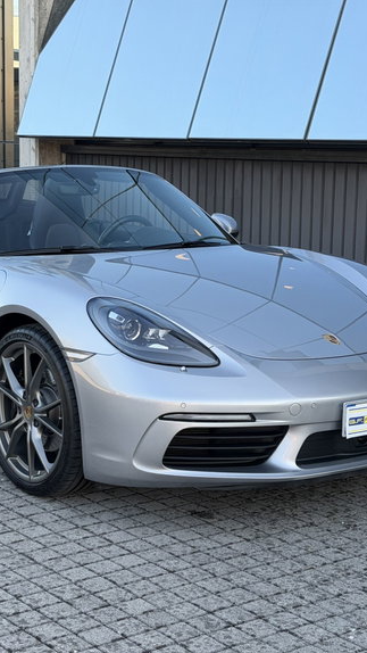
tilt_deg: -10.3
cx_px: 101
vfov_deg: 30.2
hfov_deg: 17.2
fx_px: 1211
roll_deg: -0.5
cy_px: 326
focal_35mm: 70
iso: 64
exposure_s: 1/366
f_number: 1.78
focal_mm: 6.76
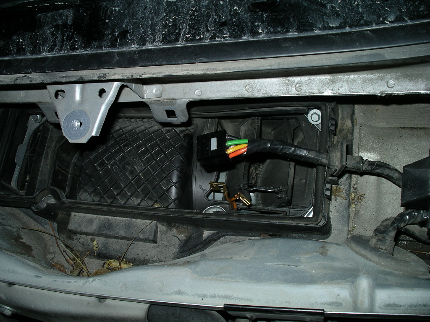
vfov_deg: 38.7
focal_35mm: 37
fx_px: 460
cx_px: 215
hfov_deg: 50.1
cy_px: 161
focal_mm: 7.8
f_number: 4.3
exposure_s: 1/1000
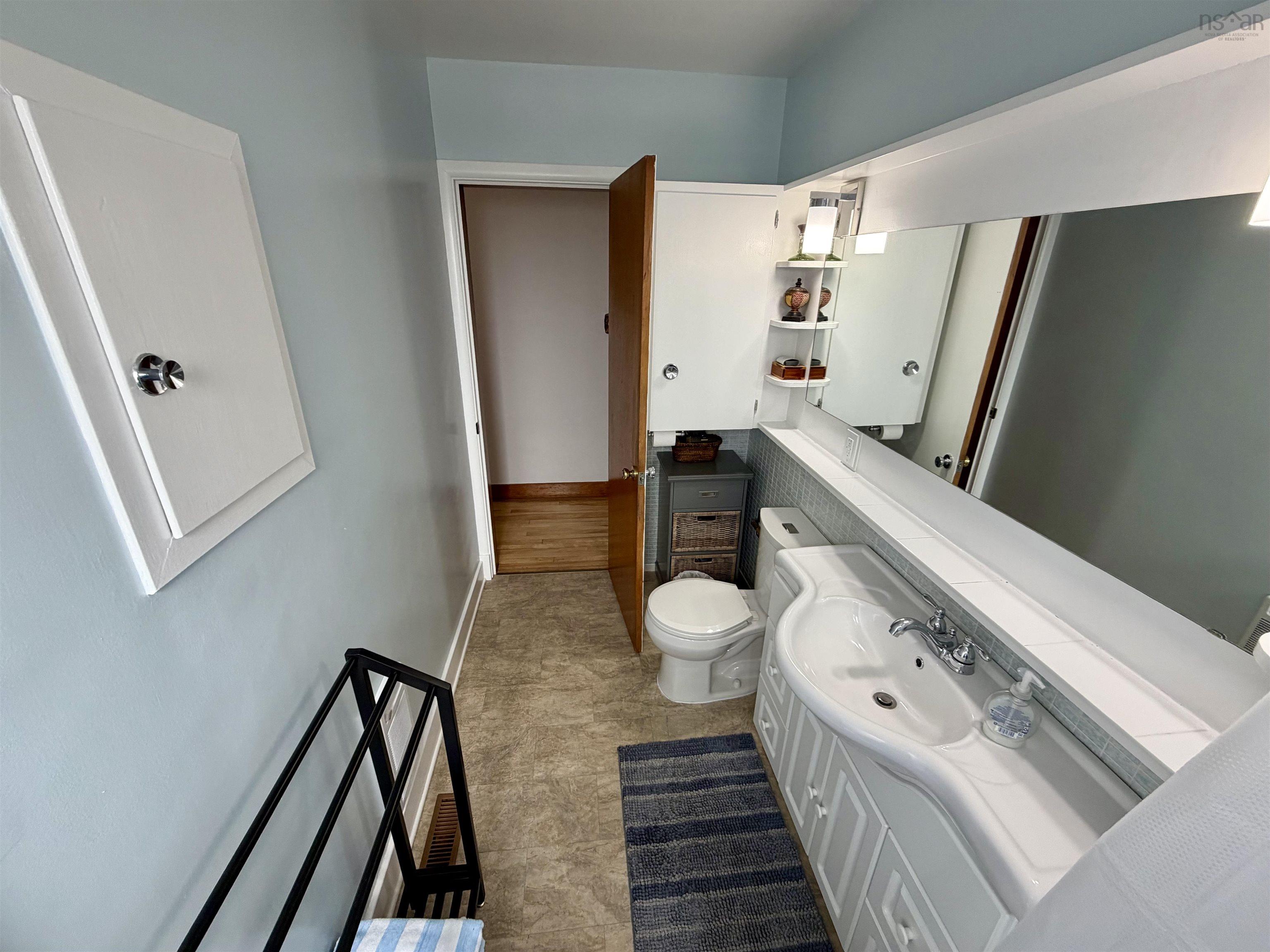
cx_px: 635
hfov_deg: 102.1
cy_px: 476
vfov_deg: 85.7
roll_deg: -0.7
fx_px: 514
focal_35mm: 14
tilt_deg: -21.4
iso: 160
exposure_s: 1/121
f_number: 2.2
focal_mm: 2.22
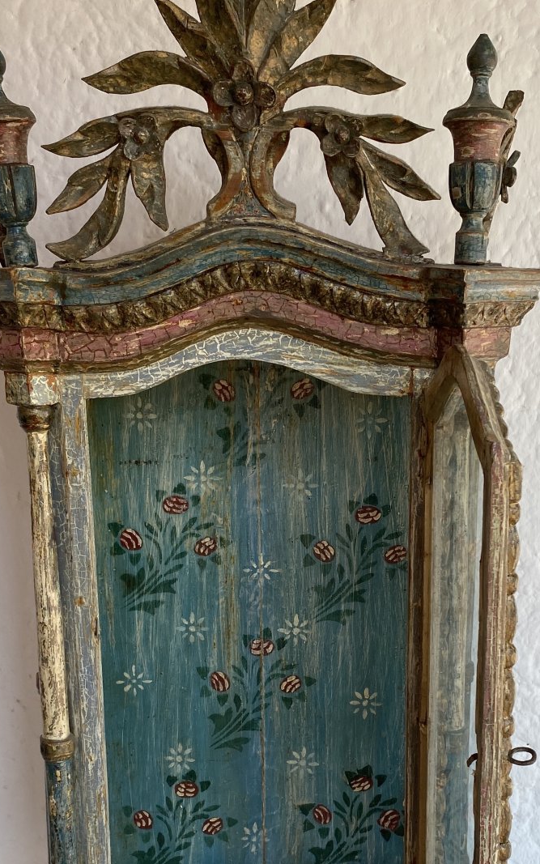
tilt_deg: -16.9
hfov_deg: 40.6
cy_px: 381
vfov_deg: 61.1
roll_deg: +0.8
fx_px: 730
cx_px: 274
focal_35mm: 31
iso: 32
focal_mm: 4.25
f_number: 1.8
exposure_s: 1/458
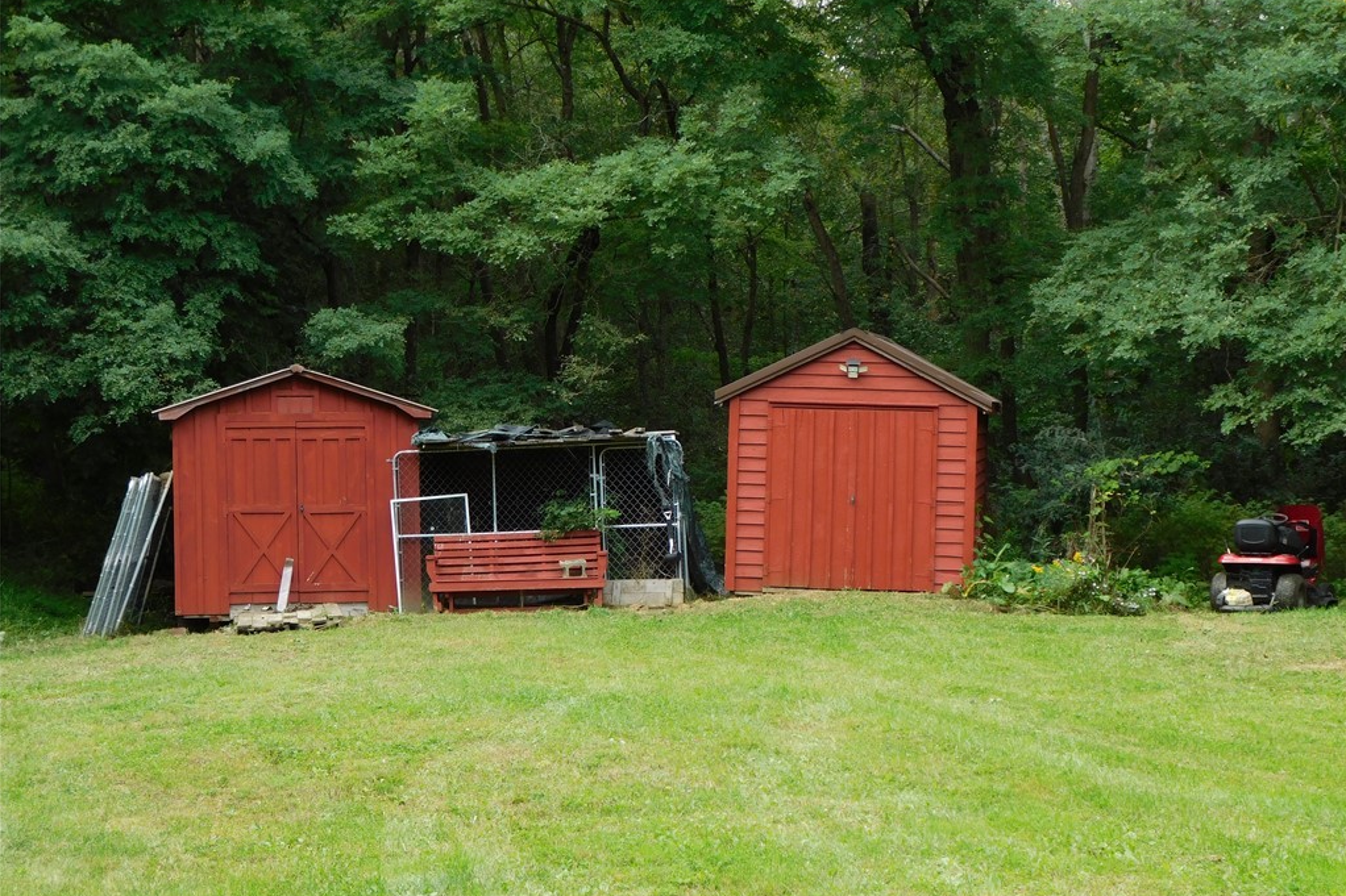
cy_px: 468
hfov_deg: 27.3
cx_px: 673
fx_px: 2766
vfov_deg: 18.4
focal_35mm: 74
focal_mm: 12.6
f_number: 4.3
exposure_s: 1/125
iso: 125
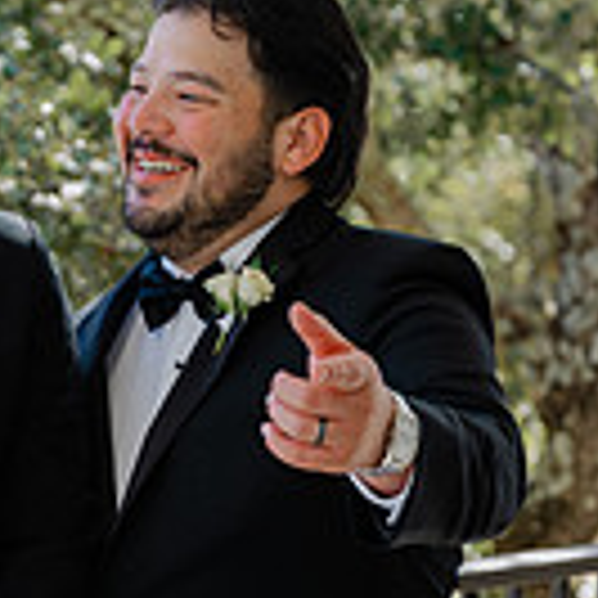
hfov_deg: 8.6
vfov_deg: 8.7
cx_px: -13
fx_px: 3948
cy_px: 432
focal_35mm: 202
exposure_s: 1/80
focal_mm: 70
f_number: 2.8
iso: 40
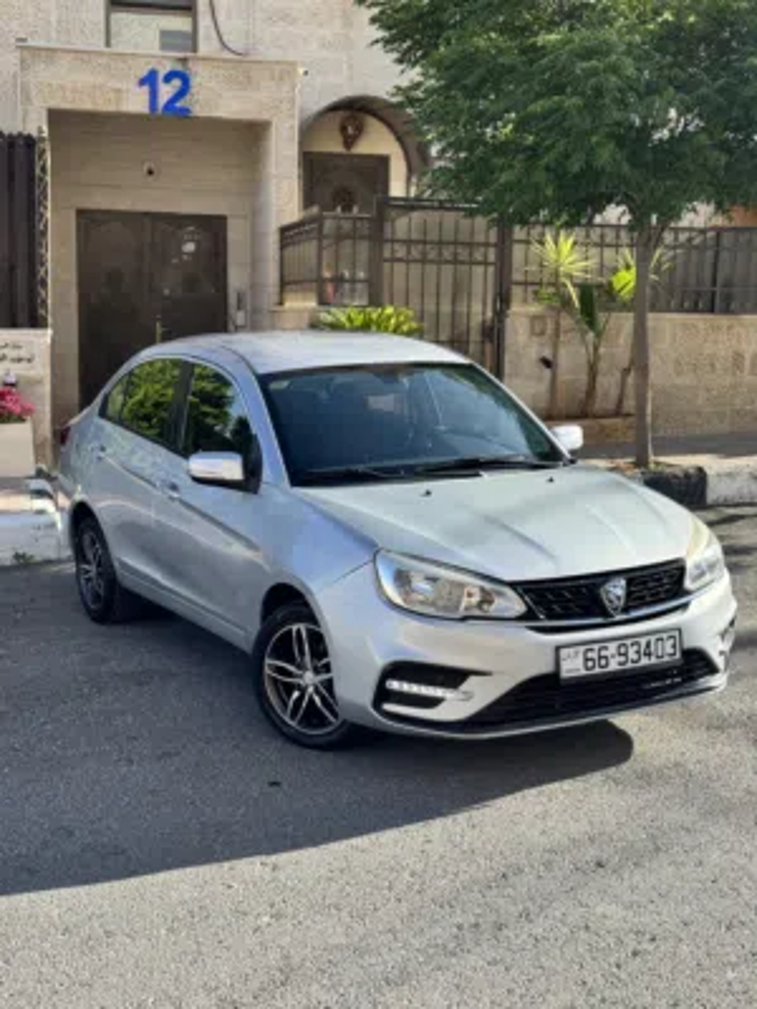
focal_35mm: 48
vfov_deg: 39.7
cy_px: 504
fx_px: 1400
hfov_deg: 30.3
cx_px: 378
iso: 64
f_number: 1.78
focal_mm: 6.76
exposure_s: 1/2252
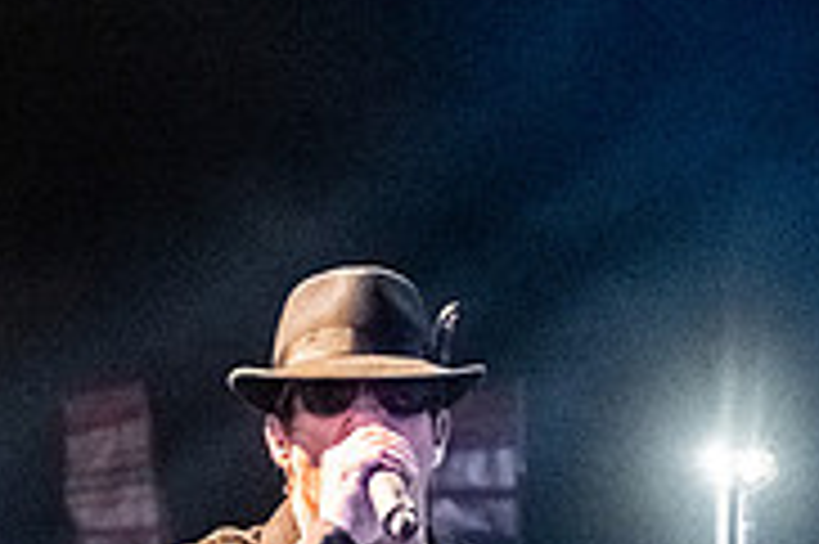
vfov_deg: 8.9
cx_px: 191
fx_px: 3455
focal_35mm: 152
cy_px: 563
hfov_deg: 13.5
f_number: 4
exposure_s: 1/400
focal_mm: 35
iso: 8000
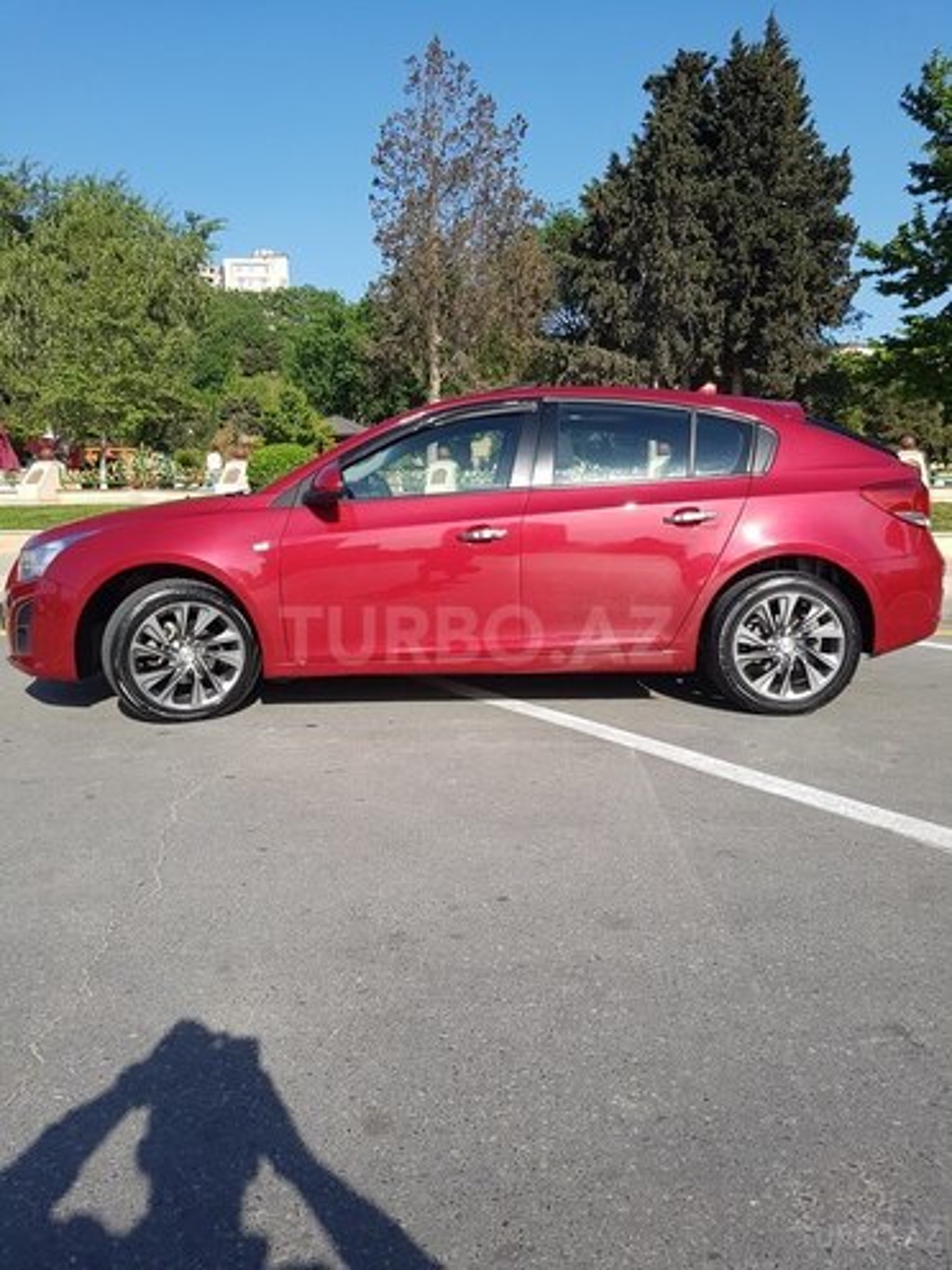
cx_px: 476
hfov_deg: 53.1
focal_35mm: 26
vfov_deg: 67.3
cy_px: 635
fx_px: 953
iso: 50
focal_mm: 4.2
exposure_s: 1/1900
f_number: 1.7
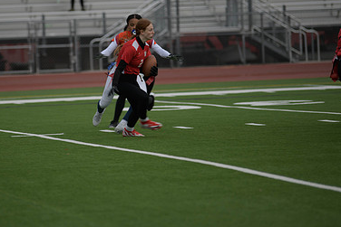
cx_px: 116
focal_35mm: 278
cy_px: 70
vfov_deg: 4.9
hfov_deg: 7.4
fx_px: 2634
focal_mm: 180
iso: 72
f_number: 2.8
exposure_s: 1/200
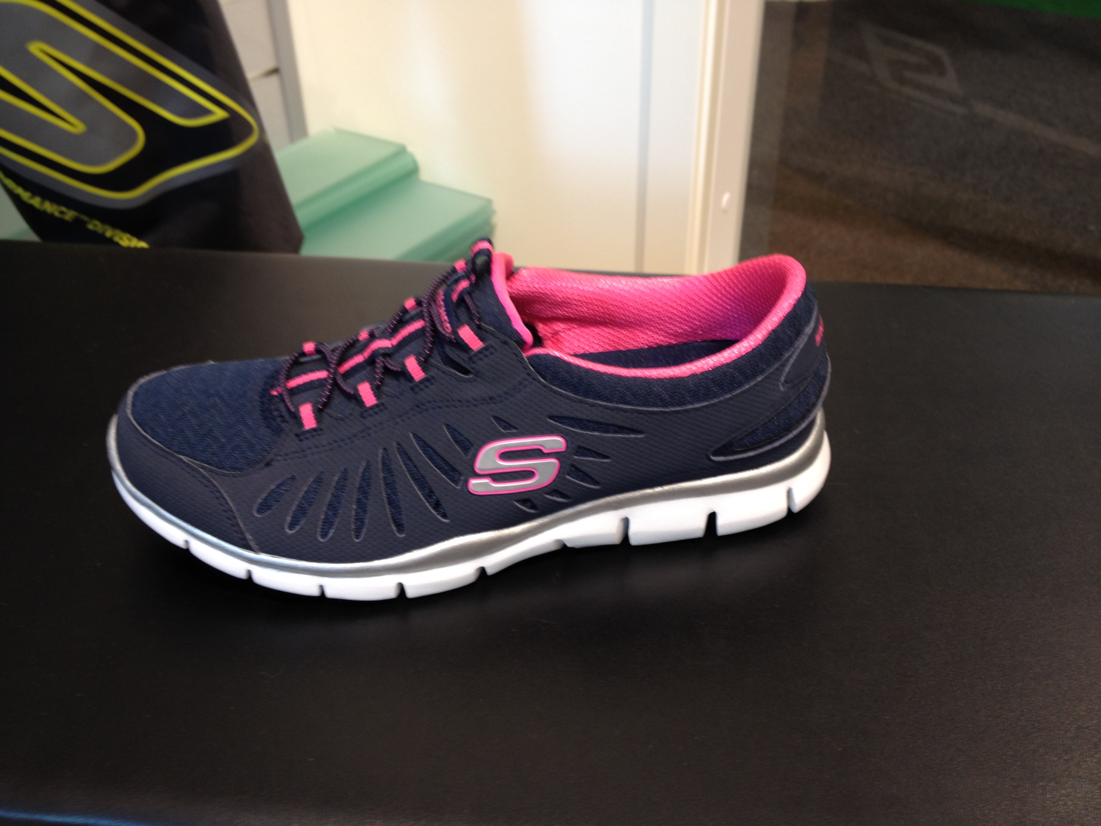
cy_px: 413
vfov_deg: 40.7
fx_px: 1113
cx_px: 550
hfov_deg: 52.6
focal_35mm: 35
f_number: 2.4
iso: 50
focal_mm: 4.28
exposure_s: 1/20
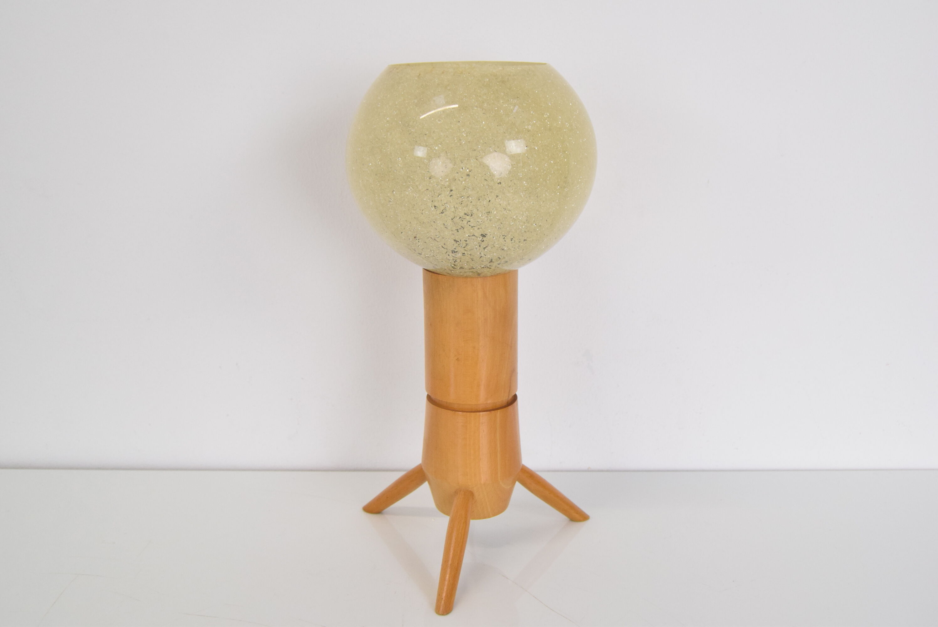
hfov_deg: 49.5
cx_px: 469
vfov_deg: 34.3
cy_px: 314
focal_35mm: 39
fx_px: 1017
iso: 1600
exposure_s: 1/200
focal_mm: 26
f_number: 7.1
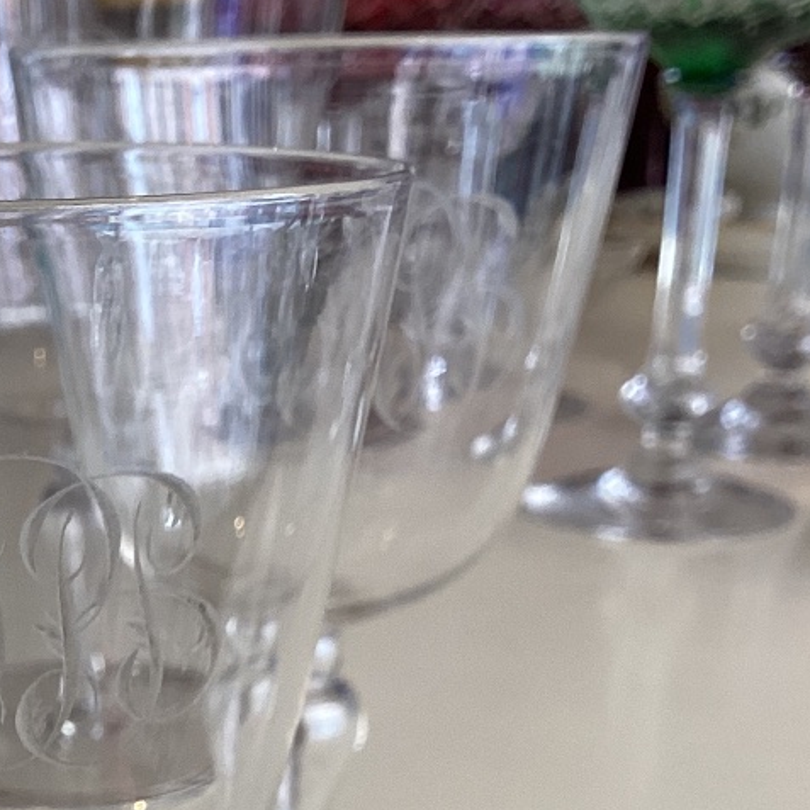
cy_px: 812
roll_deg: +0.4
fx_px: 1827
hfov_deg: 24.2
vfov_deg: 23.9
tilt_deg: -23.8
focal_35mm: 69
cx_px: 58
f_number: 2.4
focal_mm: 3.3
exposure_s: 1/50
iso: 50
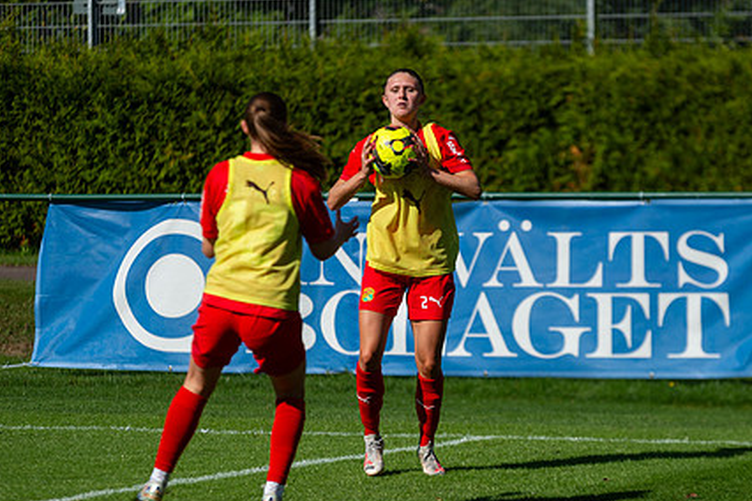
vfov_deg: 5.7
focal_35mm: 242
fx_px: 5055
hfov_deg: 8.5
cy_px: 254
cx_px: 436
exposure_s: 1/3200
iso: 100
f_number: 3.2
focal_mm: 175
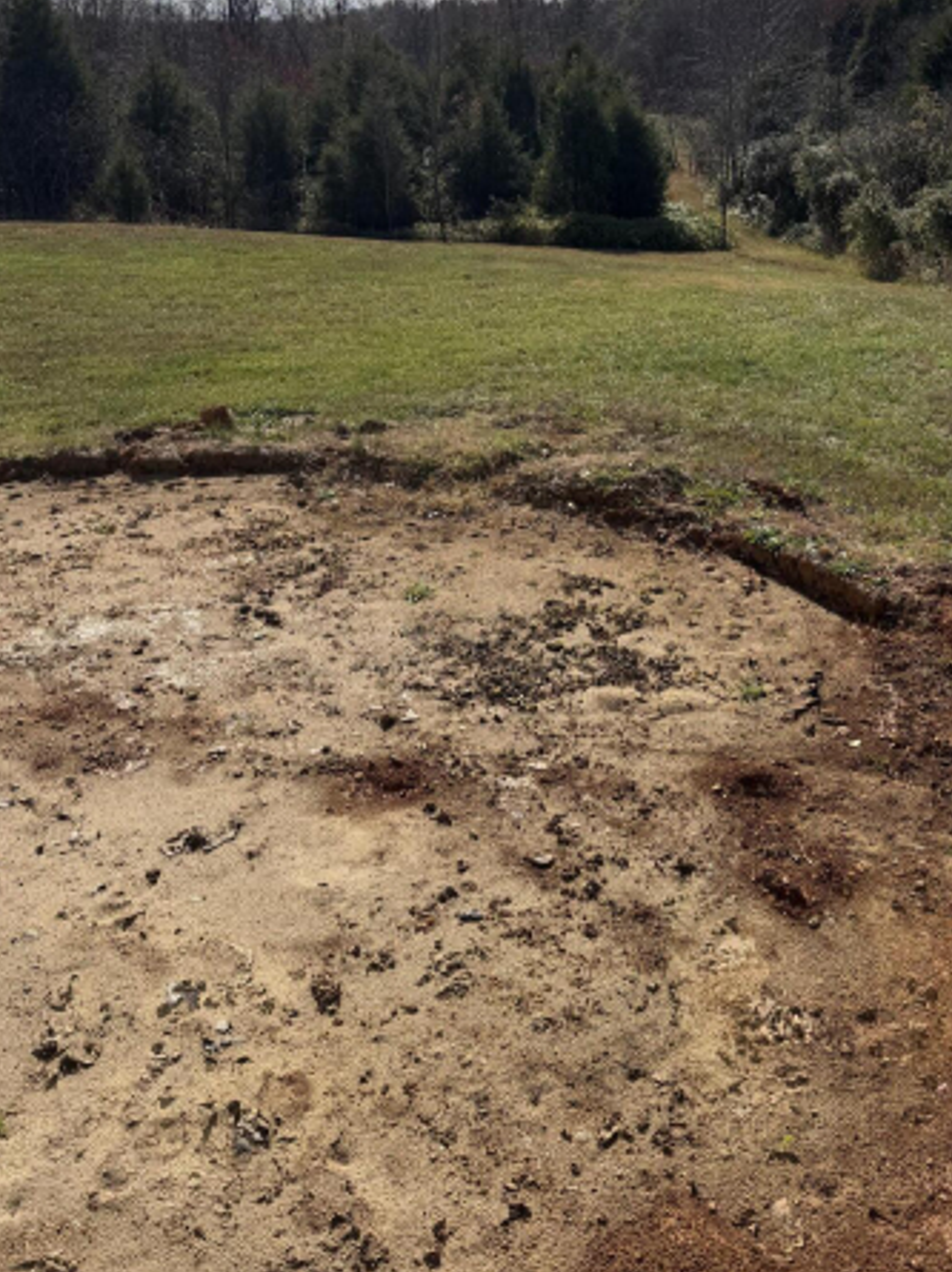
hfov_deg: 39.5
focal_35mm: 36
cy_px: 464
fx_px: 1322
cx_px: 555
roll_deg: +1.0
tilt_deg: -16.4
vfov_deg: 50.8
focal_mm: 6.76
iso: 80
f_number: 1.78
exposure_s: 1/6173
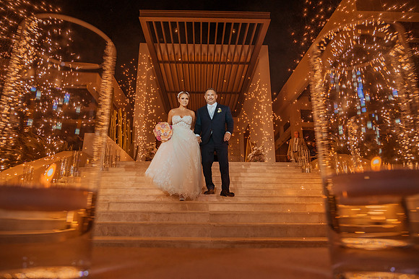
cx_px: 210
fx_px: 279
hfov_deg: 73.8
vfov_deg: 53.1
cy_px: 140
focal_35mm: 24
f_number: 4
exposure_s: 1/1000
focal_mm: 24
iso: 1250
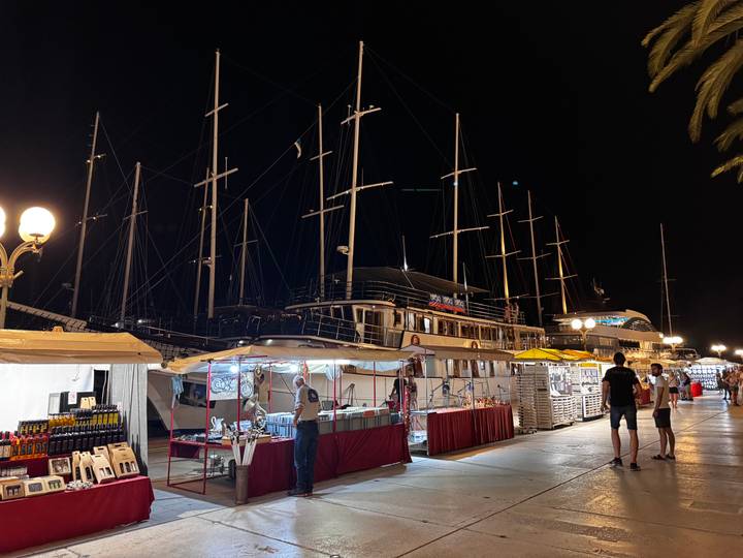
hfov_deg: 71.6
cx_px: 372
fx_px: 515
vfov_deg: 56.8
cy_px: 279
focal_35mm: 24
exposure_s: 1/50
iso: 800
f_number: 1.78
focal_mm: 6.76
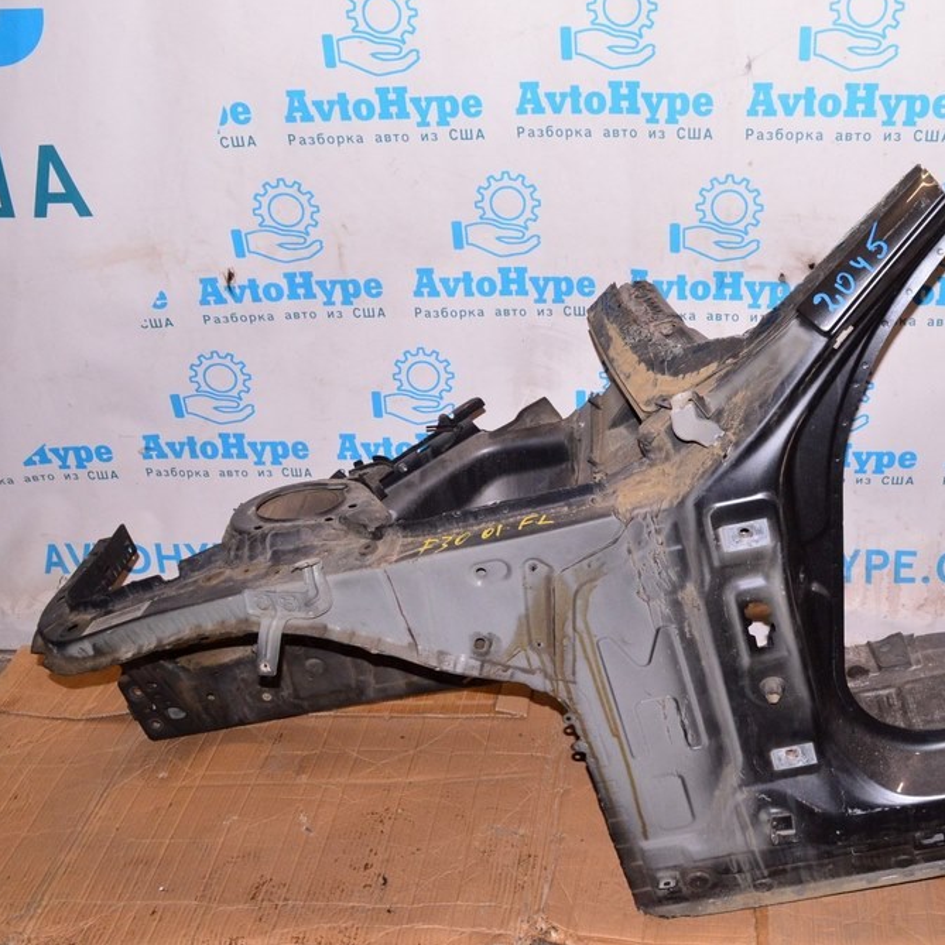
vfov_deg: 42.8
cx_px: 631
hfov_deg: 42.3
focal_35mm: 39
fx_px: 1205
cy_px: 468
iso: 1600
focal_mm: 20
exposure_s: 1/200
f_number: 8
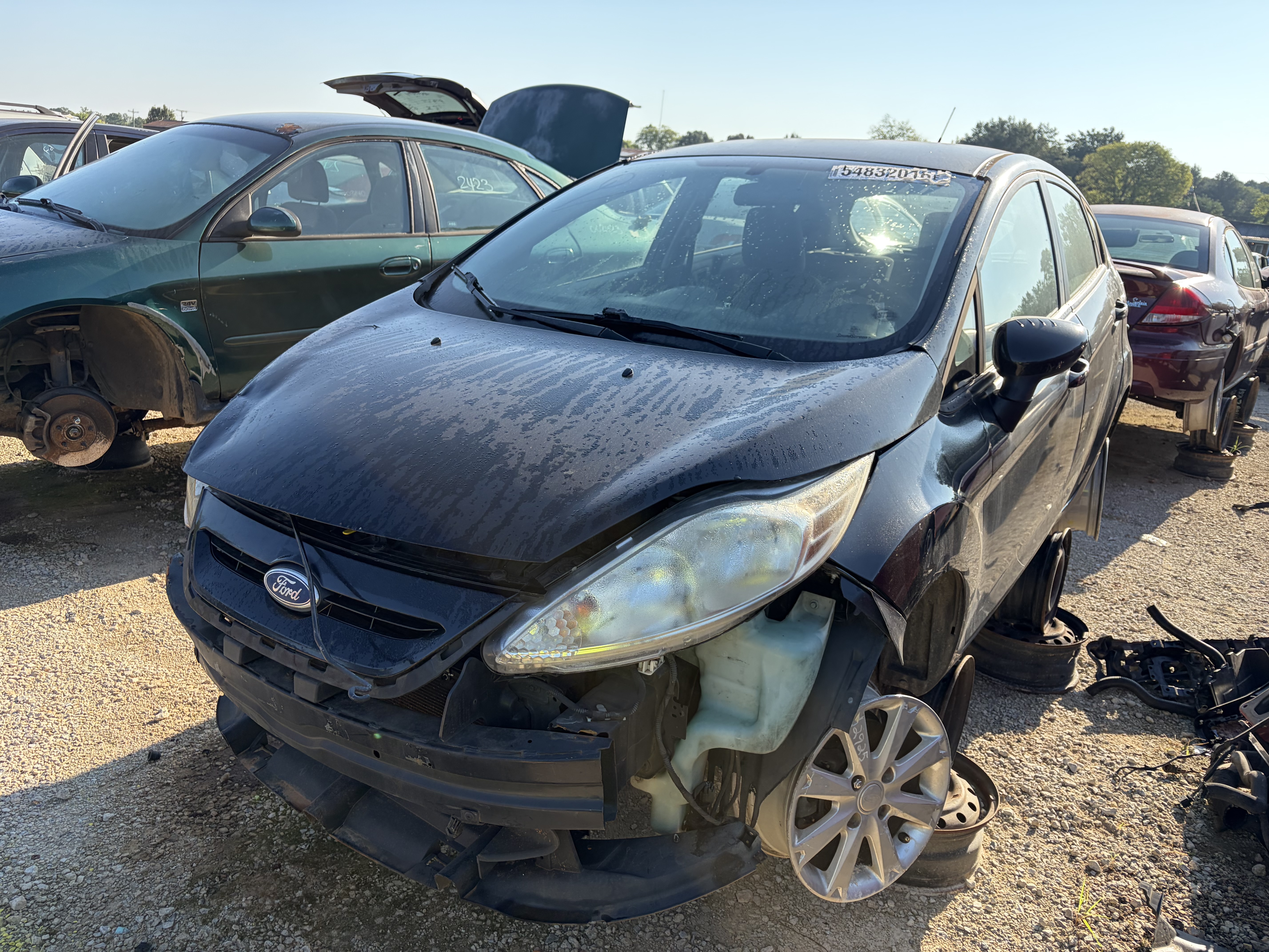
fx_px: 953
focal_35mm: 26
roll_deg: -4.8
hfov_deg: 67.3
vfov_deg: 53.1
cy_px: 476
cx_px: 634
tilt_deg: -15.6
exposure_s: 1/1364
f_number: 1.6
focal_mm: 5.96
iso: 64
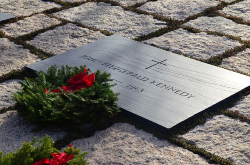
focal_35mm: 78
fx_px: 540
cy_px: 82
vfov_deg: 17.4
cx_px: 125
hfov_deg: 26.1
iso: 1600
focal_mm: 52
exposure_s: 1/1000
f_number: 11
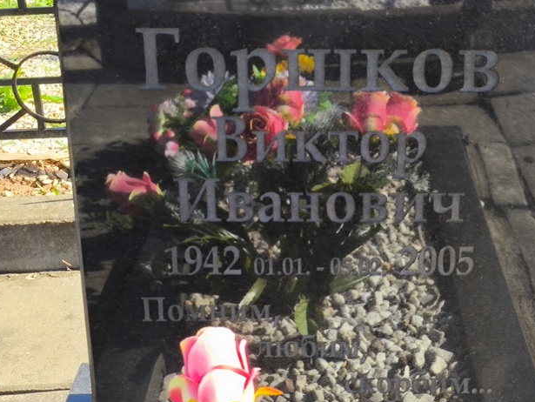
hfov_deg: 29.7
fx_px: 1005
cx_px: 337
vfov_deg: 22.6
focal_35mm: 65
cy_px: 164
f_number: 1.7
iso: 50
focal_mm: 4.71
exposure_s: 1/405
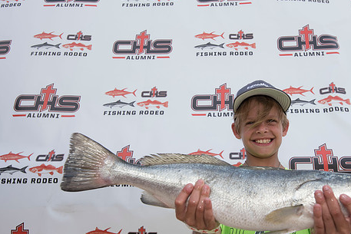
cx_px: 214
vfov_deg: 40.0
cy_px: 129
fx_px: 322
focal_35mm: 33
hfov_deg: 56.7
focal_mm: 26
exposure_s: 1/500
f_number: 6.3
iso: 250
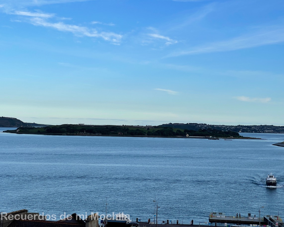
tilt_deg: +1.2
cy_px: 114
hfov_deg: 28.3
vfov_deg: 22.8
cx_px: 140
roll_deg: -2.0
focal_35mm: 67
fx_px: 563
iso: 20
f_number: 2.2
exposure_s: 1/935
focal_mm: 7.5
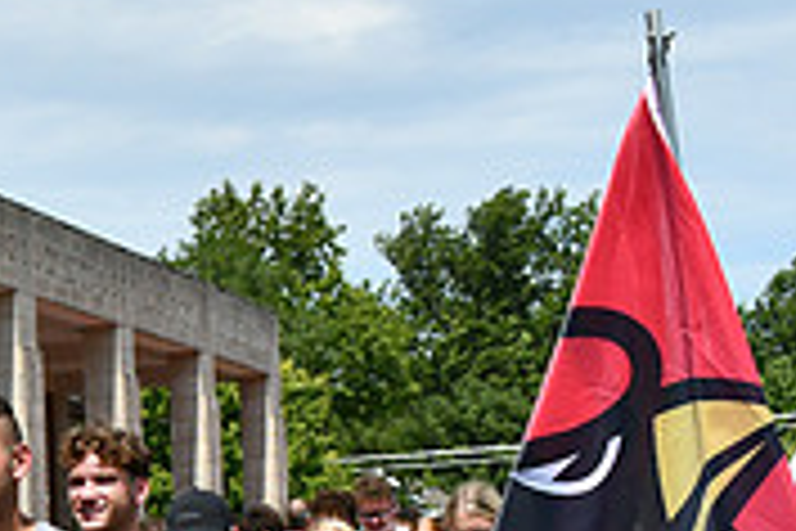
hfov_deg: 14.8
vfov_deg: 10.5
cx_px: -409
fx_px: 2830
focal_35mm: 128
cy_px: 628
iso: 100
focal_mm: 26
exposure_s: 1/320
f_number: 9
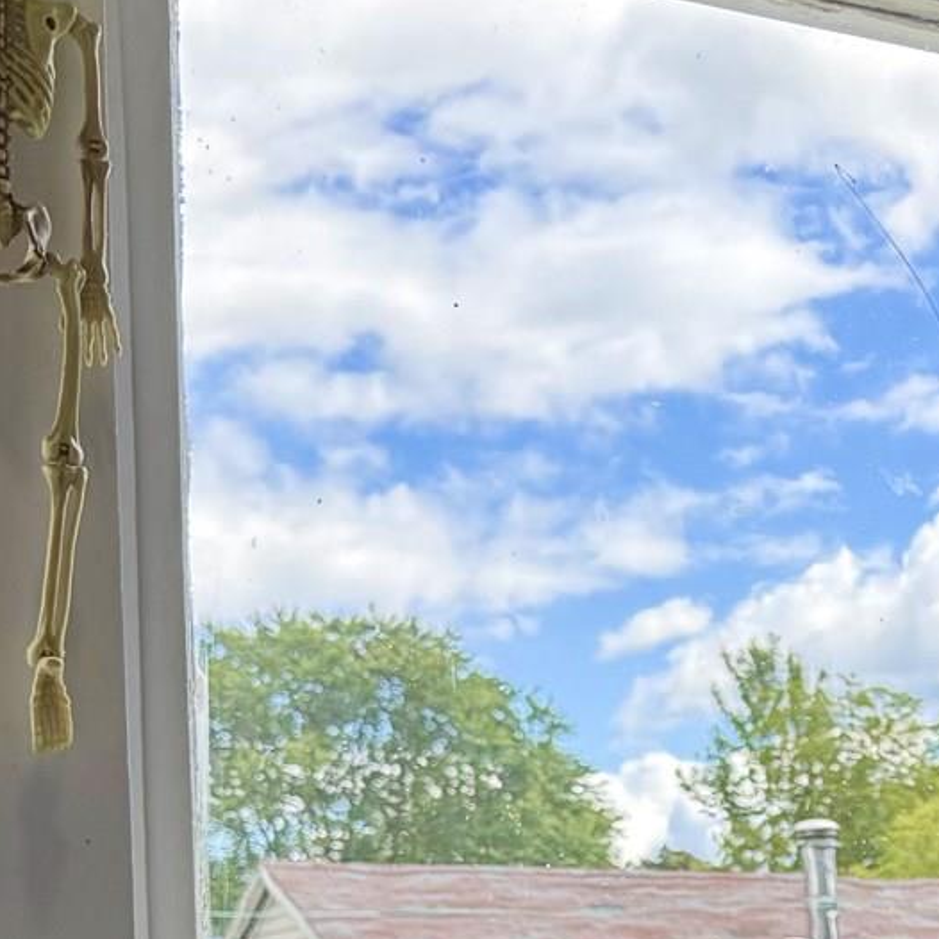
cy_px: 1250
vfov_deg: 17.4
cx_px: 1051
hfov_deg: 18.0
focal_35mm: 93
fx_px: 2854
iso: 100
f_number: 1.78
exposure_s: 1/909
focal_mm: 6.76
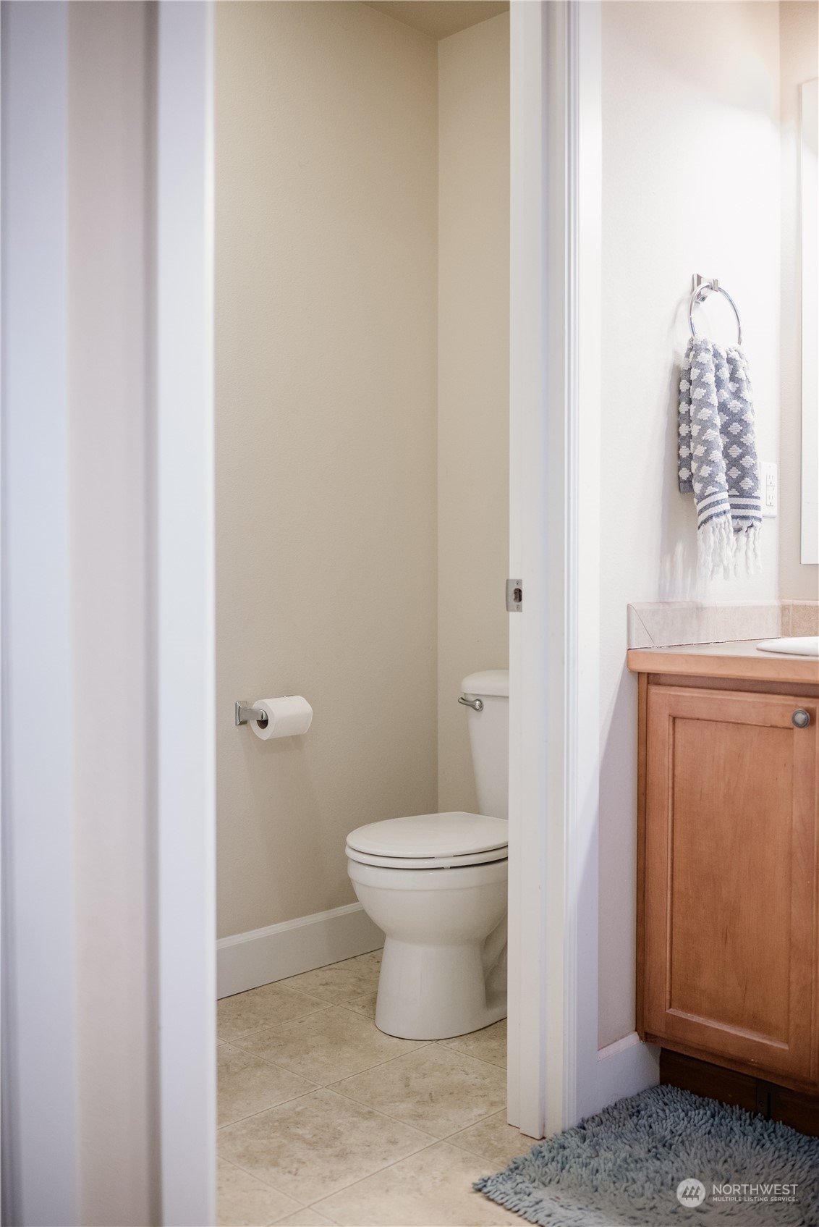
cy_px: 614
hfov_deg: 37.9
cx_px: 410
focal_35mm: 35
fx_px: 1193
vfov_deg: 54.4
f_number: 2.2
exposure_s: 1/160
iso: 2000
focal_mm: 35
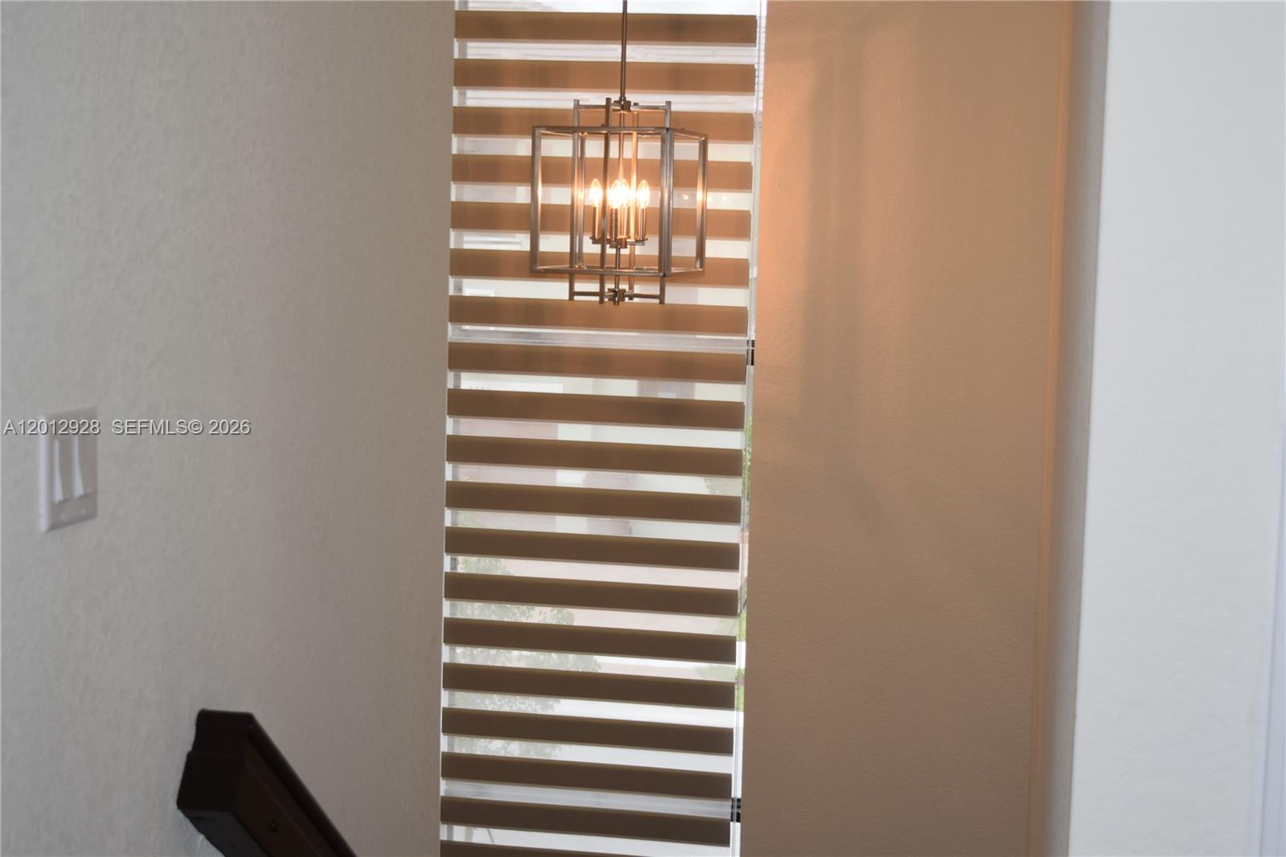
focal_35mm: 60
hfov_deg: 33.4
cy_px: 428
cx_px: 643
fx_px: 2143
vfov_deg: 22.6
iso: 320
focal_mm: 40
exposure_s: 1/125
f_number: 5.6
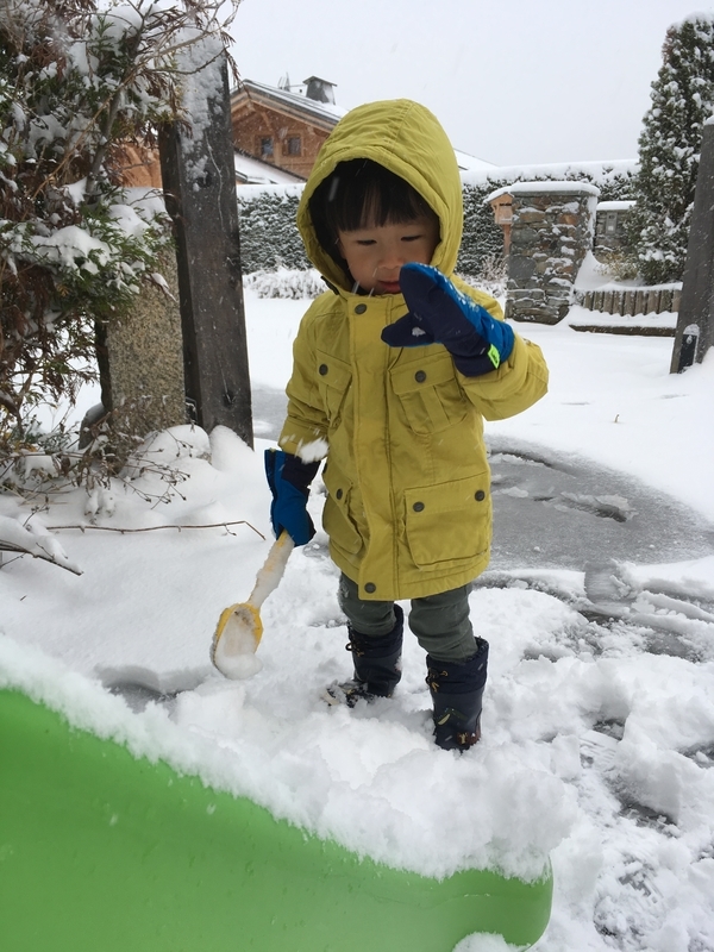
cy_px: 476
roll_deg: +0.2
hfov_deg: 48.2
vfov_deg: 61.7
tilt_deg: -17.4
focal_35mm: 29
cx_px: 357
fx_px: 798
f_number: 2.2
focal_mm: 4.15
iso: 25
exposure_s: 1/209
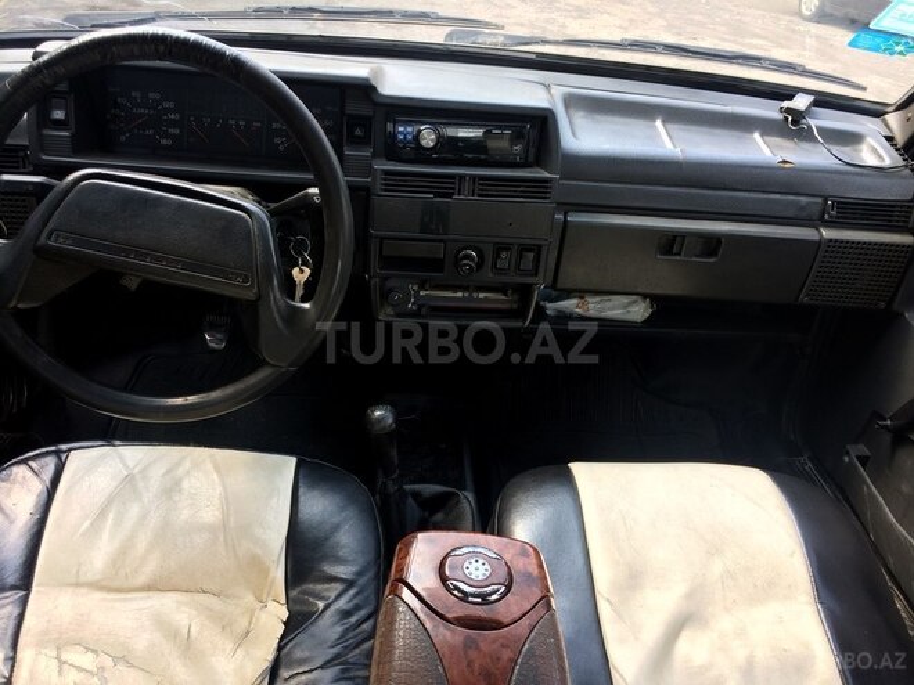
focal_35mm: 29
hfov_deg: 61.7
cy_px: 342
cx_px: 457
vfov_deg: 48.2
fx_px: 766
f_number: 2.2
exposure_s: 1/169
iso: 32
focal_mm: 4.15
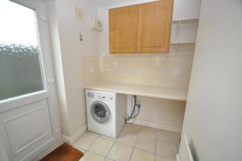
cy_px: 80
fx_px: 101
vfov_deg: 77.2
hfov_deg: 100.4
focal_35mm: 15
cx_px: 121
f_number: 4
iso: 720
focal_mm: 10
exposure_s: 1/60
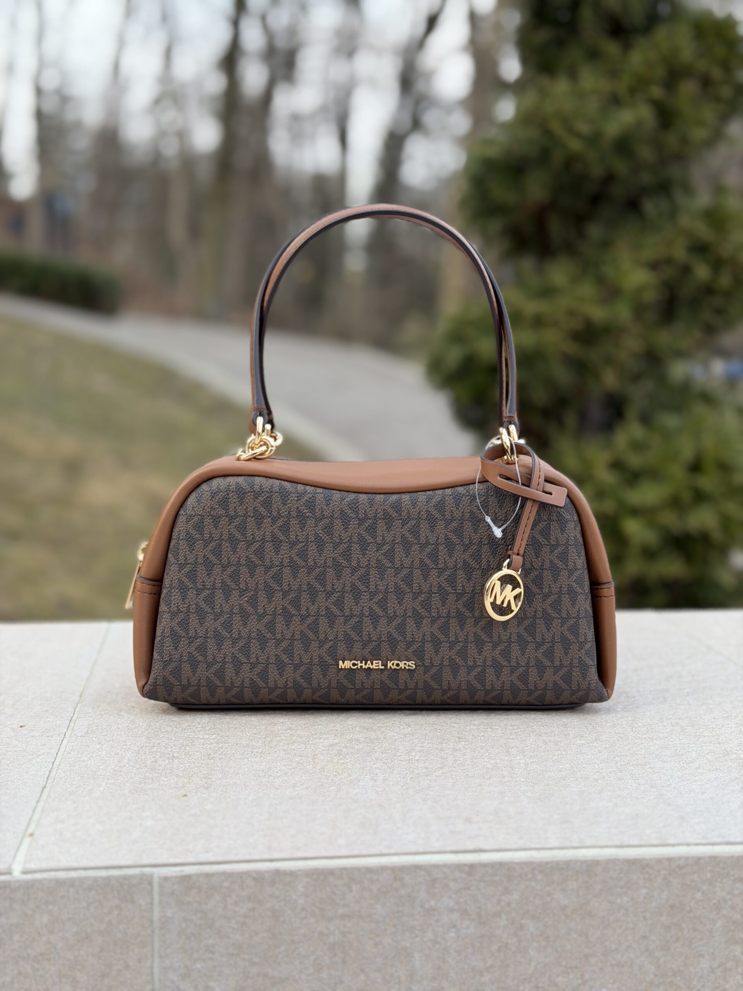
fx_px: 1374
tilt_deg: -7.4
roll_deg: -0.7
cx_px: 372
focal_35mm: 48
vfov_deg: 39.7
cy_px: 496
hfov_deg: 30.3
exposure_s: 1/481
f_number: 1.78
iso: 64
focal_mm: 6.76
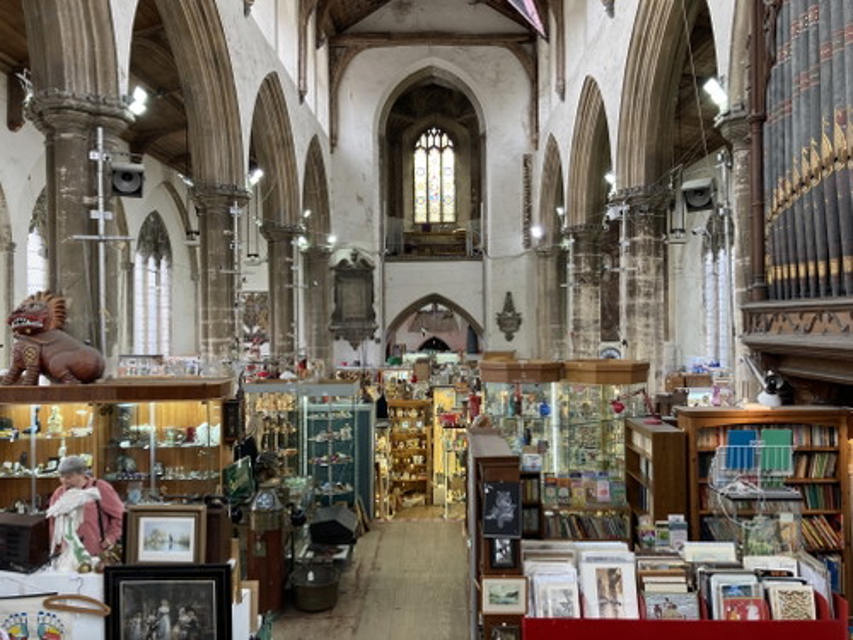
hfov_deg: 63.4
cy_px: 320
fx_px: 690
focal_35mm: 28
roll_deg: +0.1
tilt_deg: +0.6
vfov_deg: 49.7
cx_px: 426
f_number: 1.8
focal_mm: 3.99
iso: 50
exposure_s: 1/50
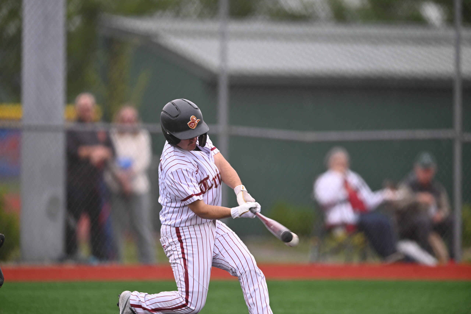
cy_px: 157
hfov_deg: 5.2
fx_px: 5233
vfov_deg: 3.4
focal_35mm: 400
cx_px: 236
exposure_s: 1/1250
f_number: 2.8
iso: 500
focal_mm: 400
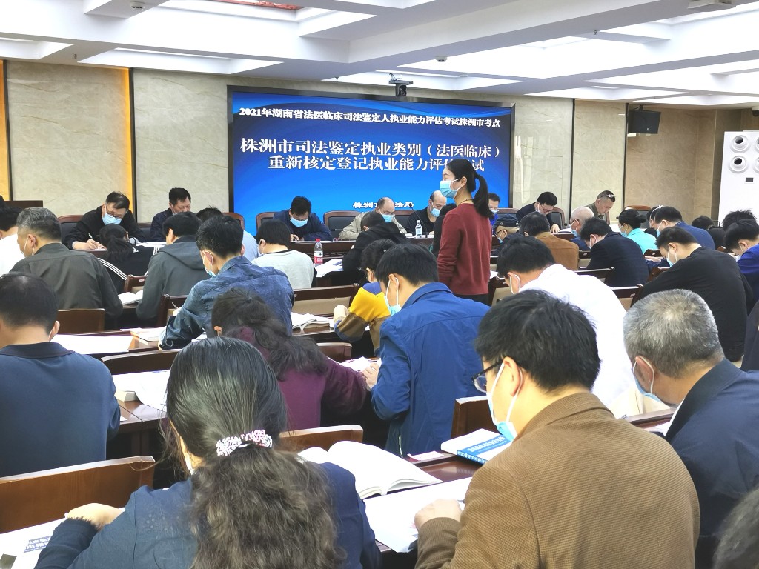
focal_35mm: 42
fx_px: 921
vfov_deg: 34.3
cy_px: 284
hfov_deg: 44.8
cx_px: 380
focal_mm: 4.75
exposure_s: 1/100
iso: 100
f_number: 1.8
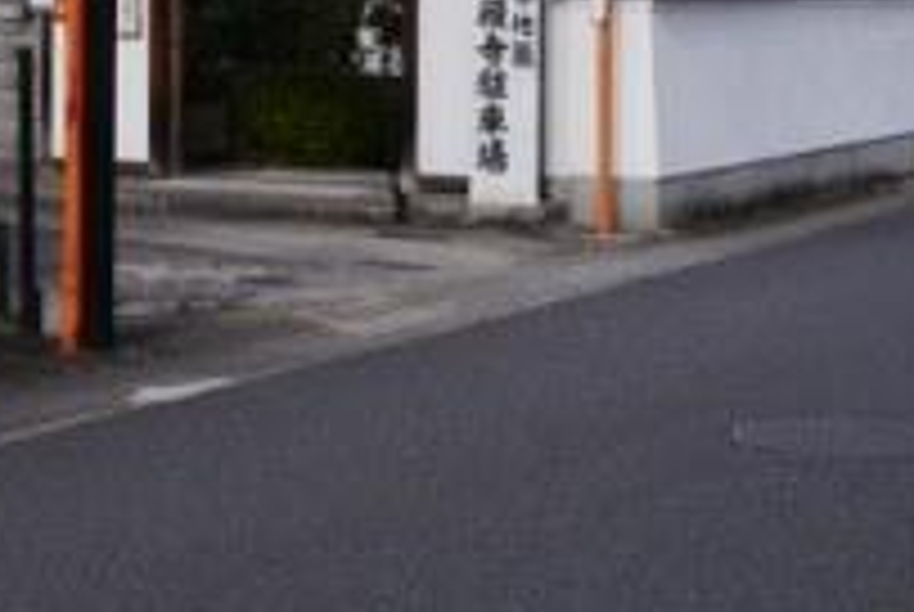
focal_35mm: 110
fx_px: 2797
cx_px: 221
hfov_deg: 18.4
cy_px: -130
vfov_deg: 12.2
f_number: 7.1
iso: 160
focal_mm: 24
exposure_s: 1/250
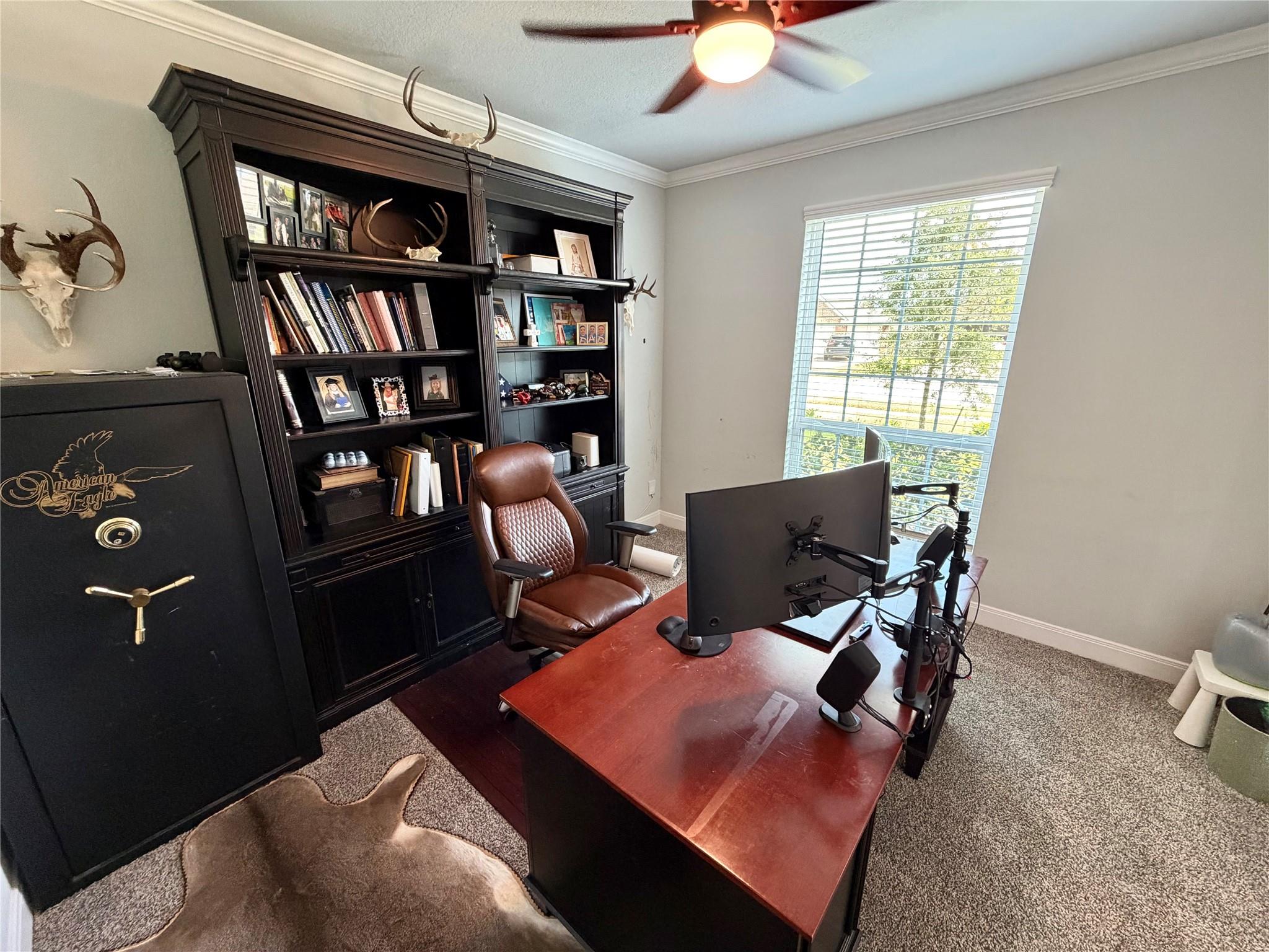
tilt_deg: -15.6
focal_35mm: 14
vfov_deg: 85.7
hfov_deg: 102.1
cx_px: 634
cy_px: 476
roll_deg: +0.4
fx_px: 513
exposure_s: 1/60
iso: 320
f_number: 2.2
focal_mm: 2.22
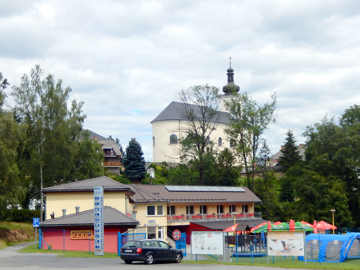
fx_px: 759
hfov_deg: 26.7
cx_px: 180
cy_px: 135
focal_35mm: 73
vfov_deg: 20.2
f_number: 4.9
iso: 125
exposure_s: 1/1000
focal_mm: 13.1
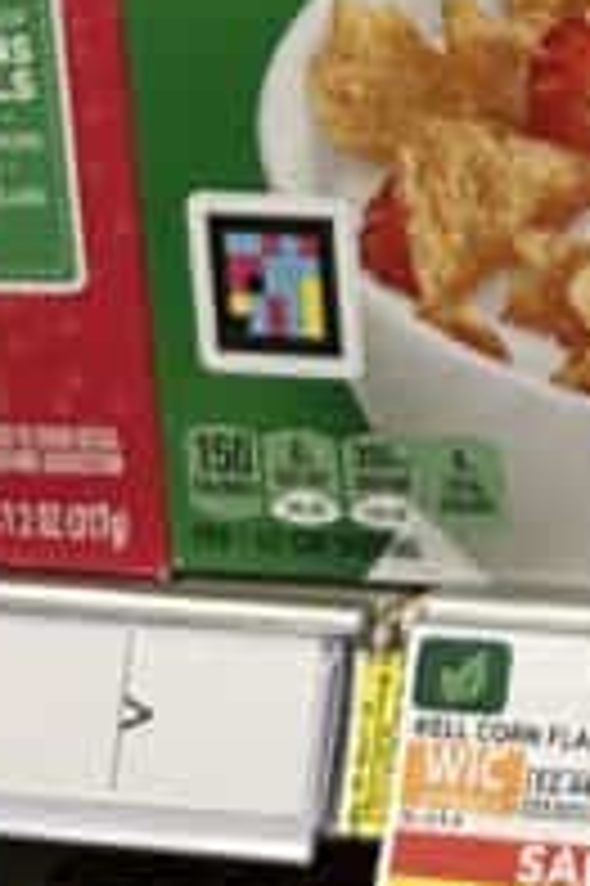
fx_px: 3201
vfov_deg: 15.2
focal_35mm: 130
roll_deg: +3.4
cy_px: -198
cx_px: 1378
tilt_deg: -10.0
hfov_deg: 9.5
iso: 125
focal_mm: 6.86
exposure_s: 1/60
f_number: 1.78
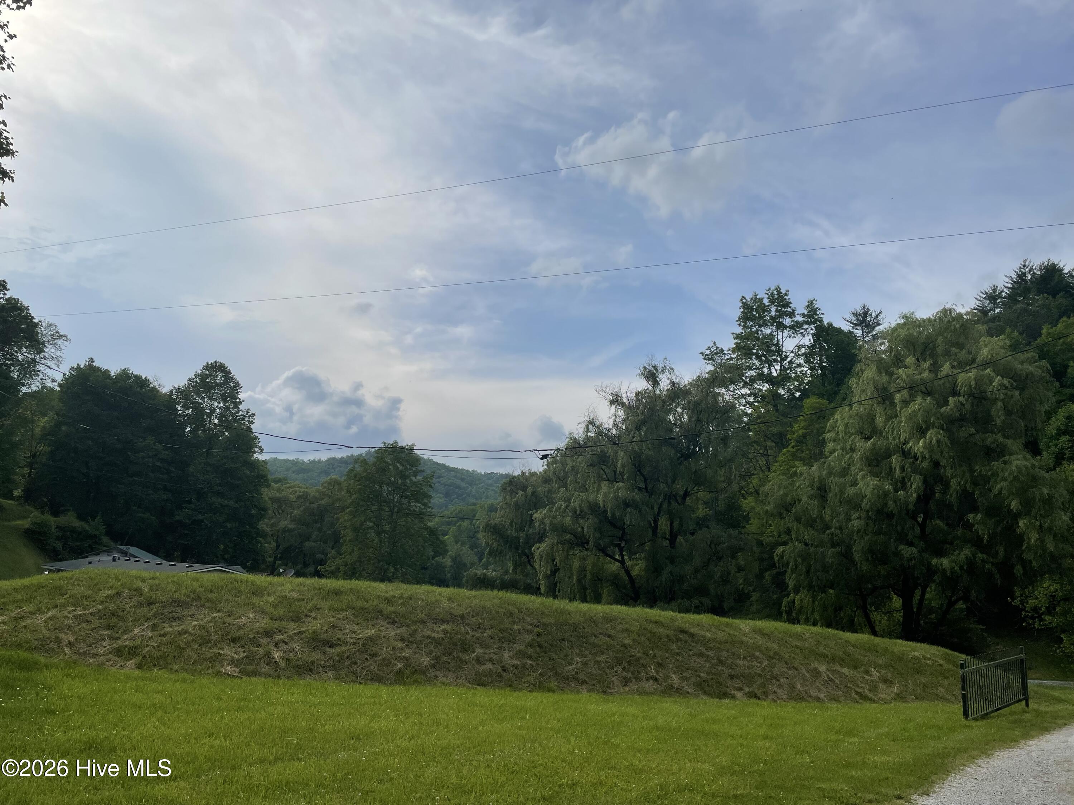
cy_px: 402
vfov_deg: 53.1
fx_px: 807
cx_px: 537
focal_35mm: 26
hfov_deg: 67.3
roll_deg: -3.1
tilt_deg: +9.8
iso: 32
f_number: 1.6
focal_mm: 4.2
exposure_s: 1/7299
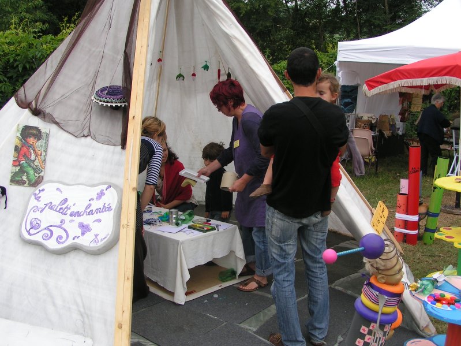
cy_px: 173
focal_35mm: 38
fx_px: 506
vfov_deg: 37.7
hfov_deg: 49.0
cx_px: 230
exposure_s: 1/200
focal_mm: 5.8
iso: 50
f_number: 5.6
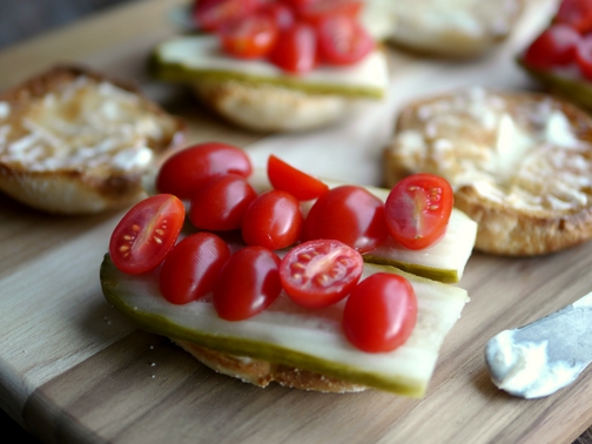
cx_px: 301
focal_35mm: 57
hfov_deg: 33.8
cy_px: 205
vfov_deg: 25.7
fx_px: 975
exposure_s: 1/60
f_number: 1.4
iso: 100
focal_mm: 25
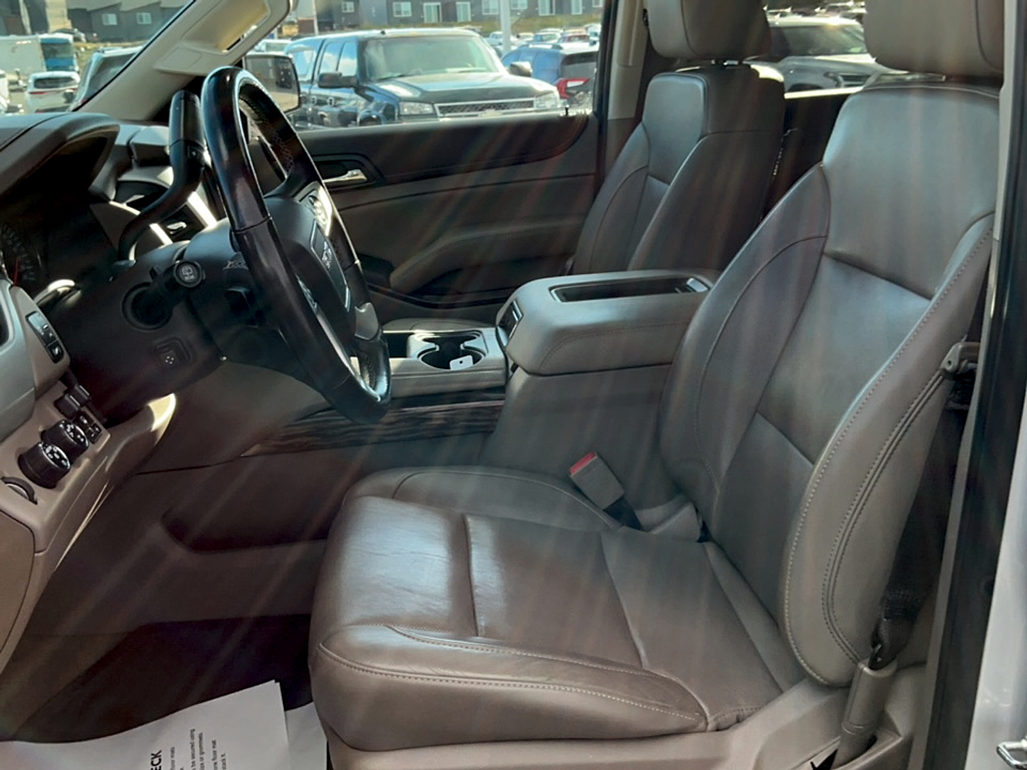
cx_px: 514
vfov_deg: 46.8
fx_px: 890
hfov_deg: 60.0
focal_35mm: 30
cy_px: 385
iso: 25
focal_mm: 3
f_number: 1.8
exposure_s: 1/183
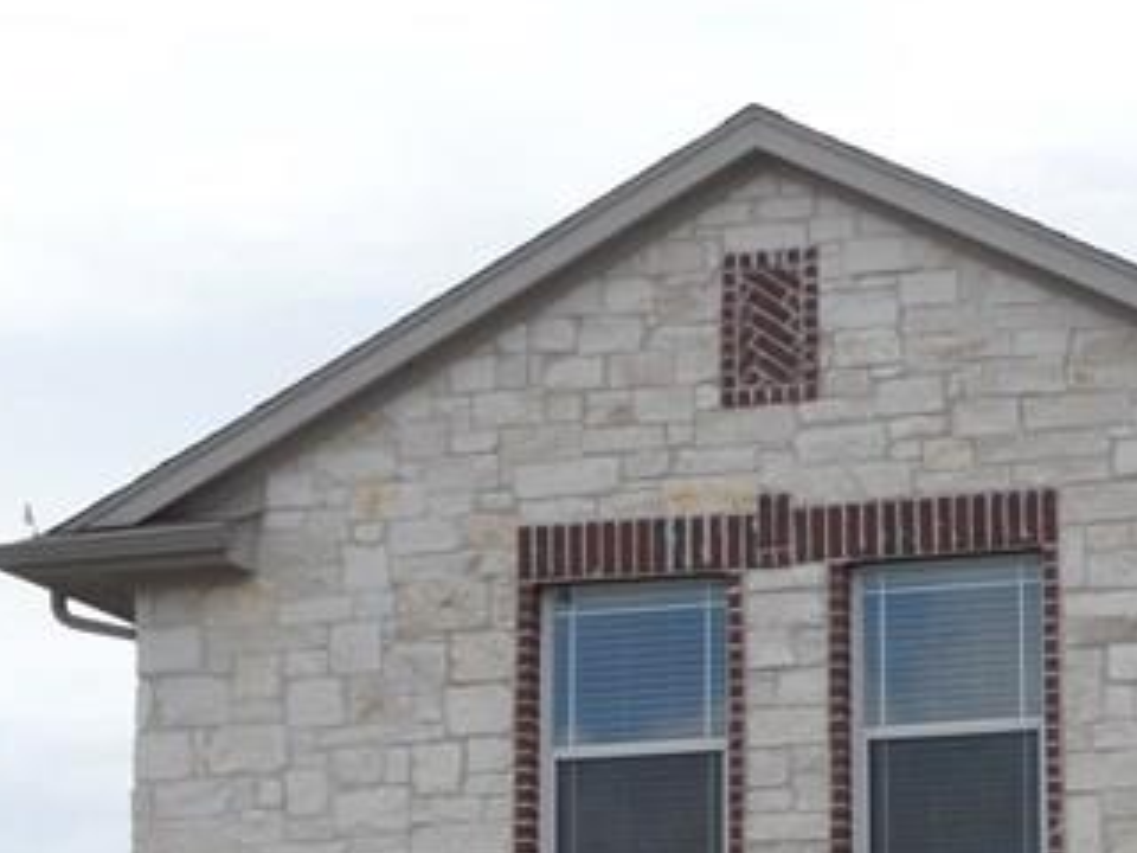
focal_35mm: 128
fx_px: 4204
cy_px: 1152
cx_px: 1606
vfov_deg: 11.3
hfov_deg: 14.5
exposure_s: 1/350
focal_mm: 6.5
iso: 80
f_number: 5.2
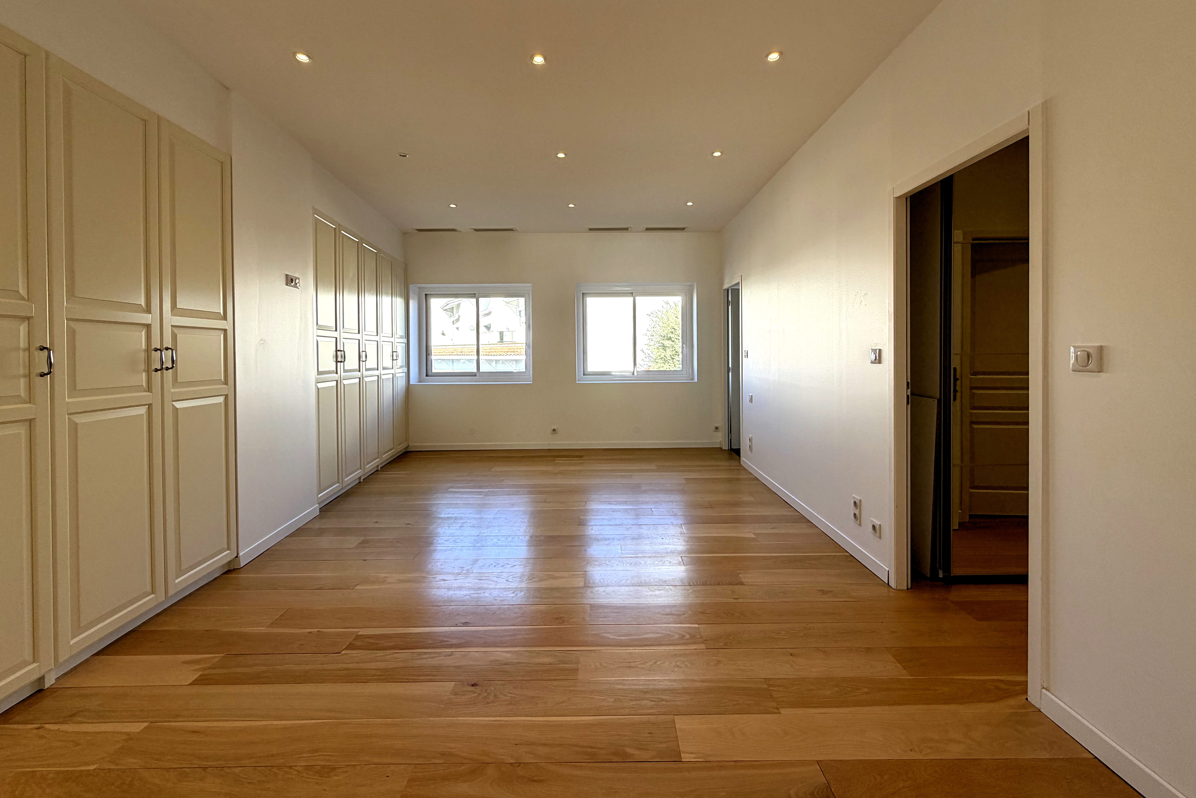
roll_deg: +0.8
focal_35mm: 15
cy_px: 359
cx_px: 610
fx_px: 498
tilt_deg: -0.9
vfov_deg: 77.1
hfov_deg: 100.4
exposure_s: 1/123
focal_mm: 2.22
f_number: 2.2
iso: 64
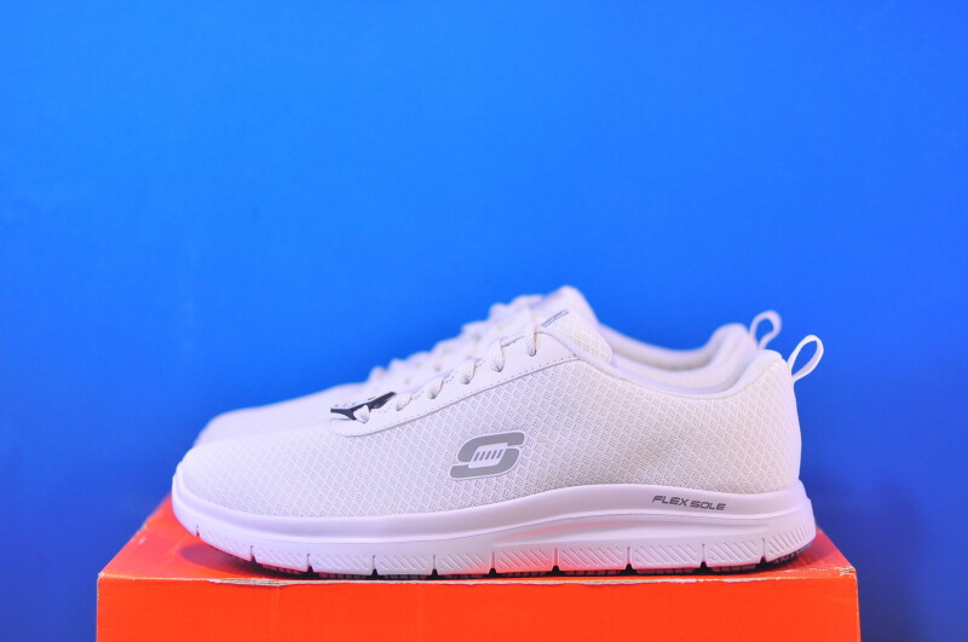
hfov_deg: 27.0
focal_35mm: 75
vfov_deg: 18.1
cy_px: 321
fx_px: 2014
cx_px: 484
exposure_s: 1/320
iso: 250
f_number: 2.2
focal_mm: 50
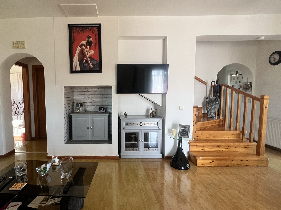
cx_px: 113
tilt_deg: -6.7
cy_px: 107
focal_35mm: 18
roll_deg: +0.7
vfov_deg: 71.6
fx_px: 146
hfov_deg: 86.7
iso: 160
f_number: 1.8
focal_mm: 1.57
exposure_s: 1/99
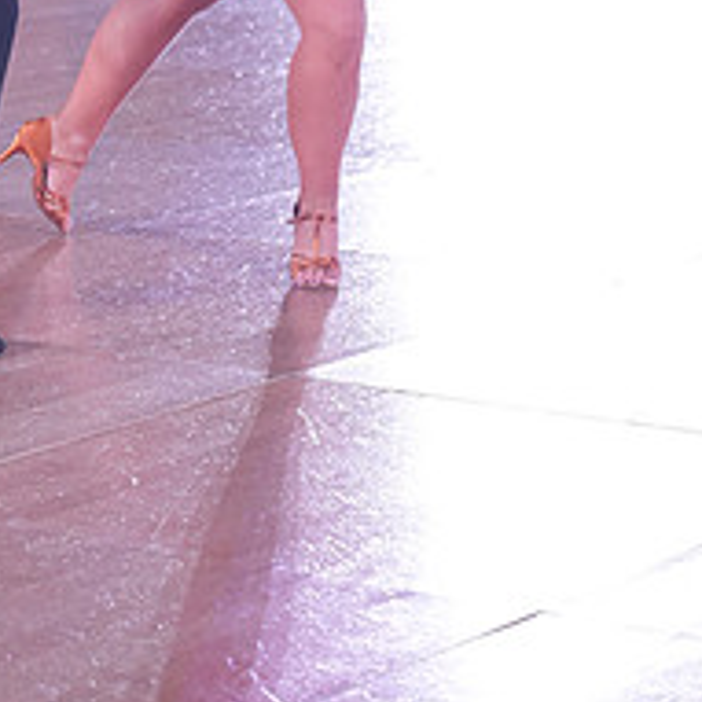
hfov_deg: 9.4
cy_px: -312
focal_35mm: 186
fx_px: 4268
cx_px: 101
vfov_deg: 9.2
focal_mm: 72
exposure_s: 1/400
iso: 2000
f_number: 4
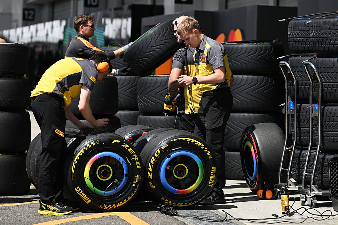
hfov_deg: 10.5
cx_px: 171
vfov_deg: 7.0
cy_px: 108
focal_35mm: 195
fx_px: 1831
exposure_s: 1/16000
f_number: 4
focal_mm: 185
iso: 1600
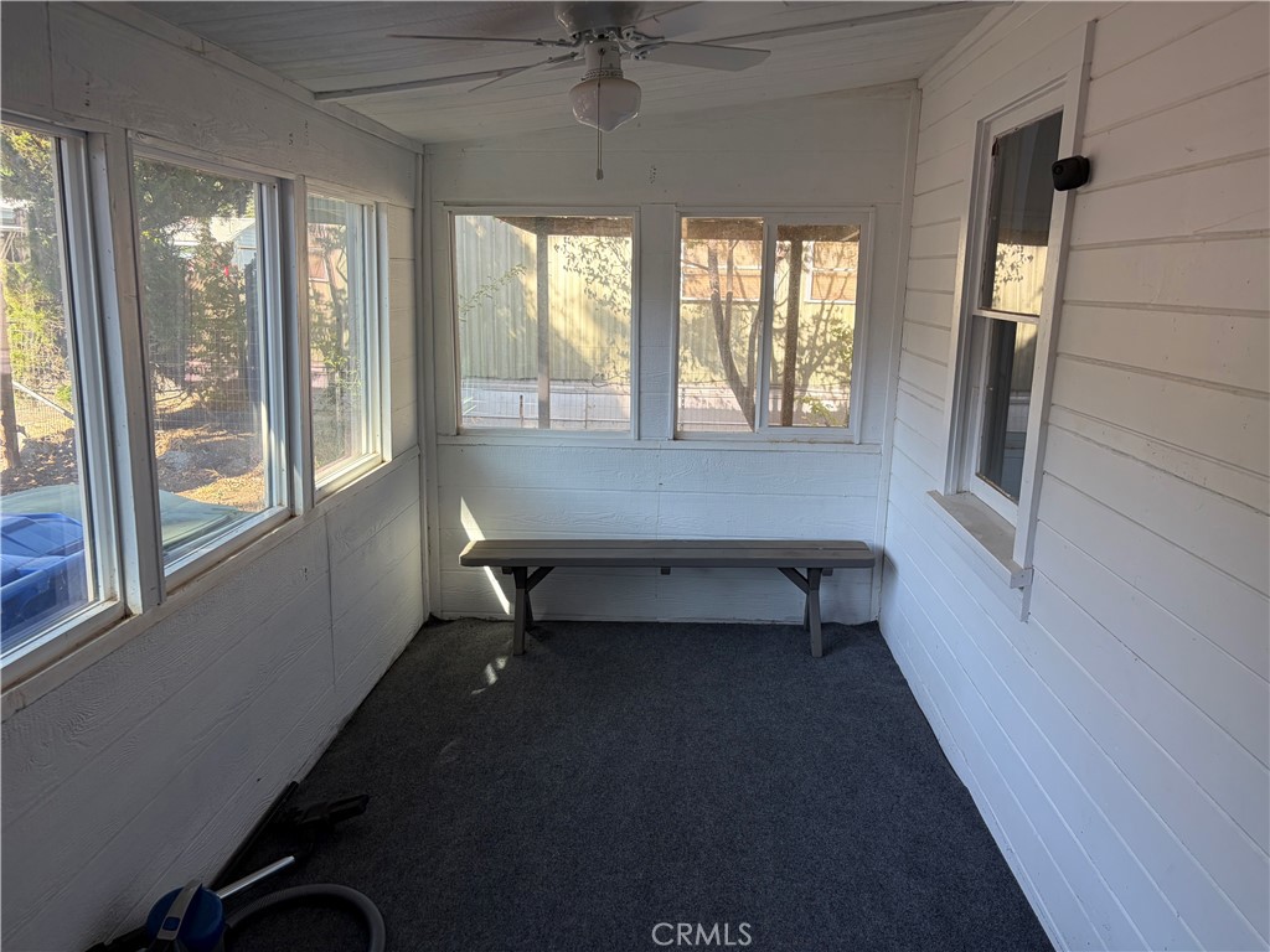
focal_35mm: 26
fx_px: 954
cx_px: 635
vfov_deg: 53.1
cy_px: 476
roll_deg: -0.3
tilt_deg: -11.6
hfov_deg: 67.3
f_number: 1.6
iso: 50
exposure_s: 1/170
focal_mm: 5.96
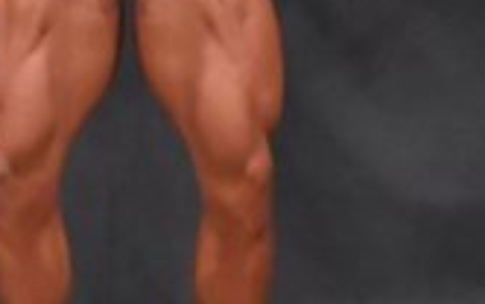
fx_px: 12698
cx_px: -261
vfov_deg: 1.4
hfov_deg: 2.2
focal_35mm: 960
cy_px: -155
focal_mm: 135
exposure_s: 1/400
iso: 5000
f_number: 5.6
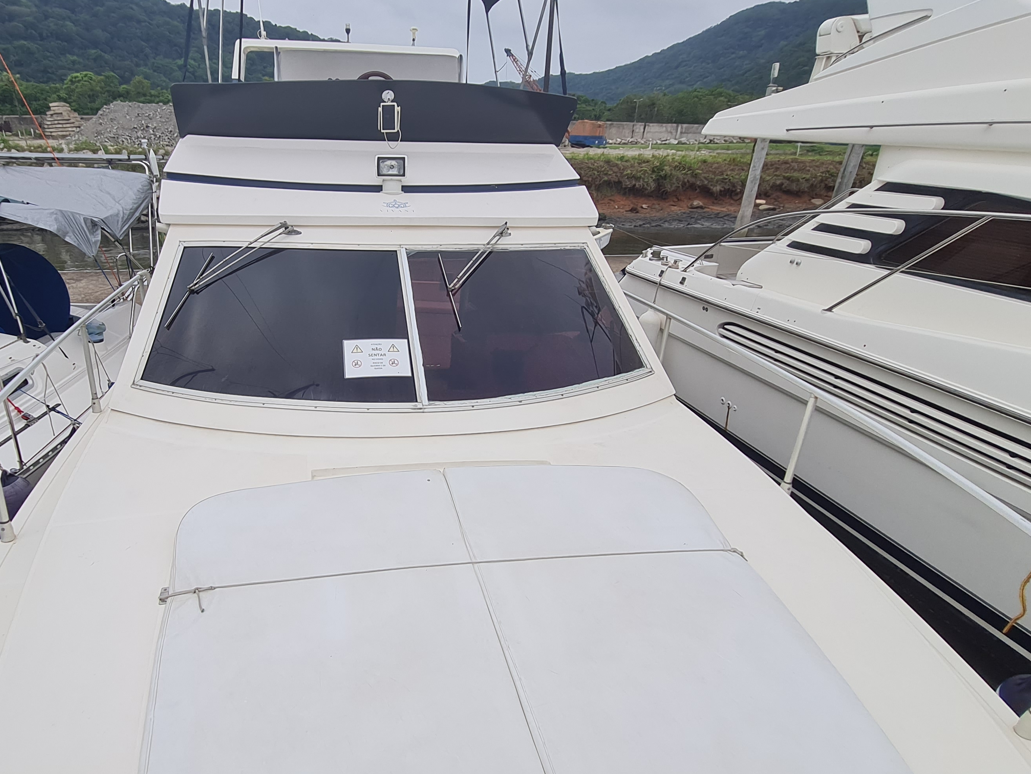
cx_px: 396
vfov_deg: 65.9
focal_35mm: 20
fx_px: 596
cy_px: 416
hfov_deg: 80.4
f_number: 2.2
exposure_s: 1/2464
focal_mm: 1.74
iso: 50
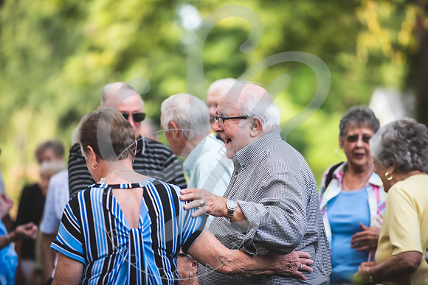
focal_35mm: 200
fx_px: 2378
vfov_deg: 6.9
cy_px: 142
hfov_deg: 10.3
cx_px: 214
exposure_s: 1/400
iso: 400
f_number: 2.8
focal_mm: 200
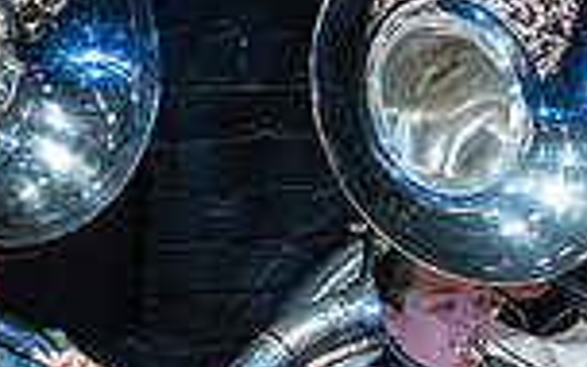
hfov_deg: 1.8
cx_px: 938
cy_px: 607
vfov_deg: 1.1
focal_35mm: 1165
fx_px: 18637
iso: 5000
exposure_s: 1/400
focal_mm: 300
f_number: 5.6
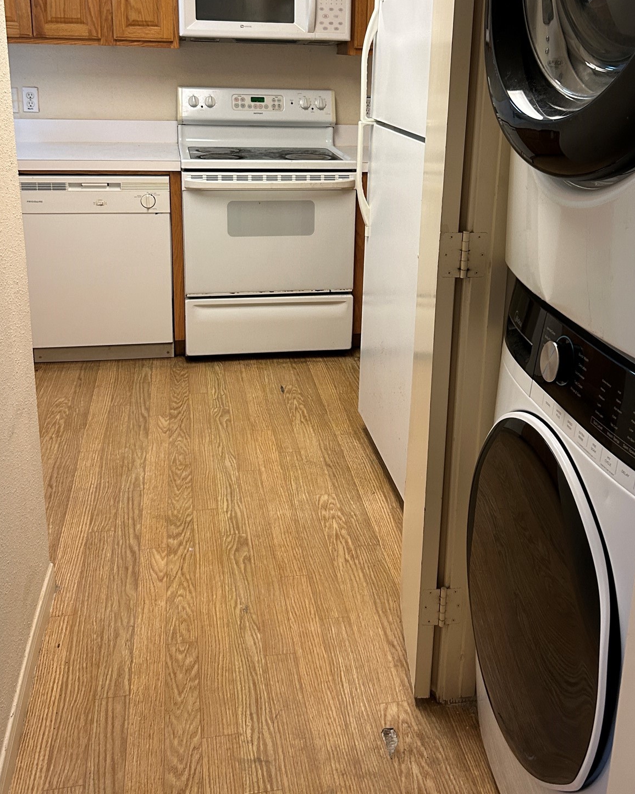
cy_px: 275
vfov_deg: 49.5
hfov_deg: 41.1
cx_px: 356
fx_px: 846
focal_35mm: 36
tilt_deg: -14.4
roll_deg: -2.0
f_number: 1.5
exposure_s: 1/60
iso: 200
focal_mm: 5.7
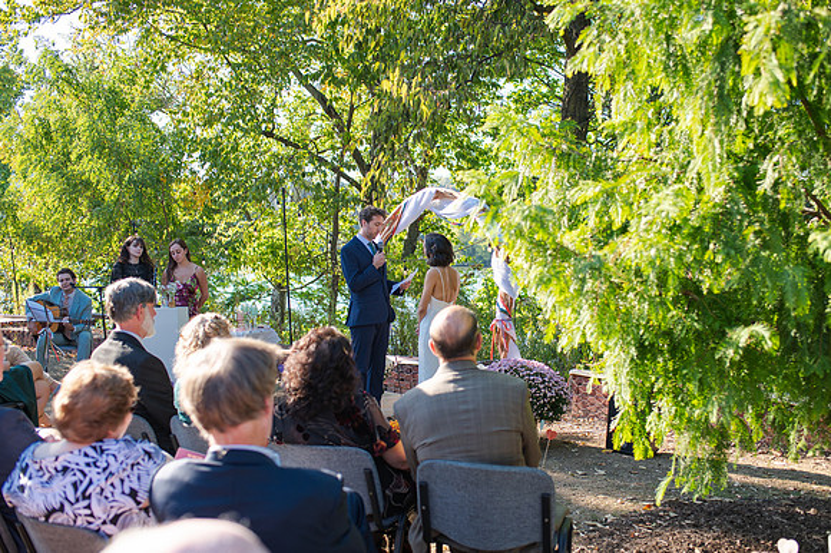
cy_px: 276
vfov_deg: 35.7
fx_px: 859
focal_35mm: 37
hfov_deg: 51.6
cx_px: 439
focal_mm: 35
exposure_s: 1/800
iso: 180
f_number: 3.2
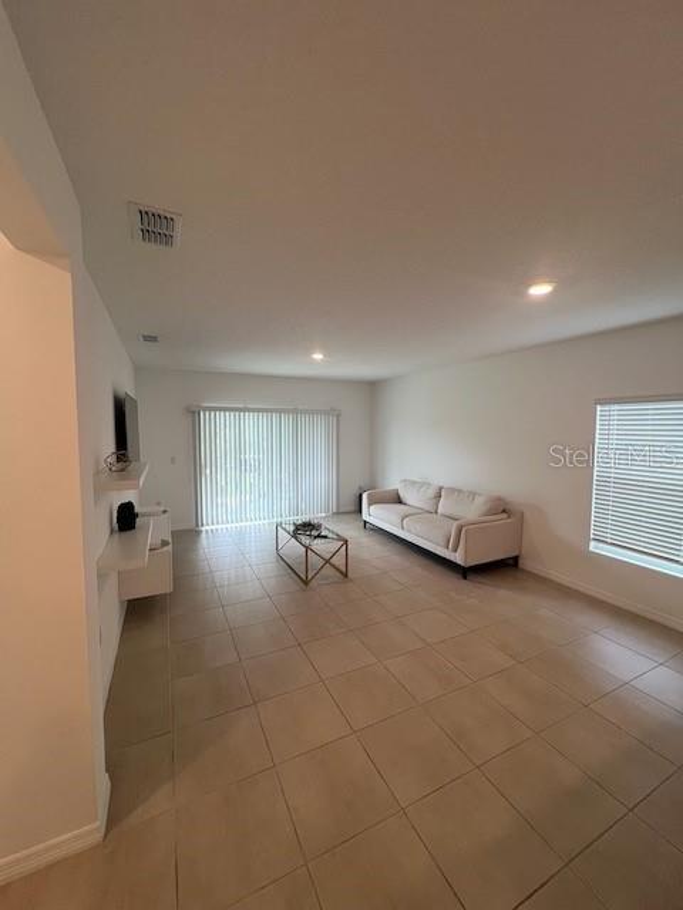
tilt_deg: -4.5
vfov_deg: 106.2
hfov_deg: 89.9
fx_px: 342
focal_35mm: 13
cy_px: 455
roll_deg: -0.7
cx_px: 342
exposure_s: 1/120
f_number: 1.8
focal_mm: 1.57
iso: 100
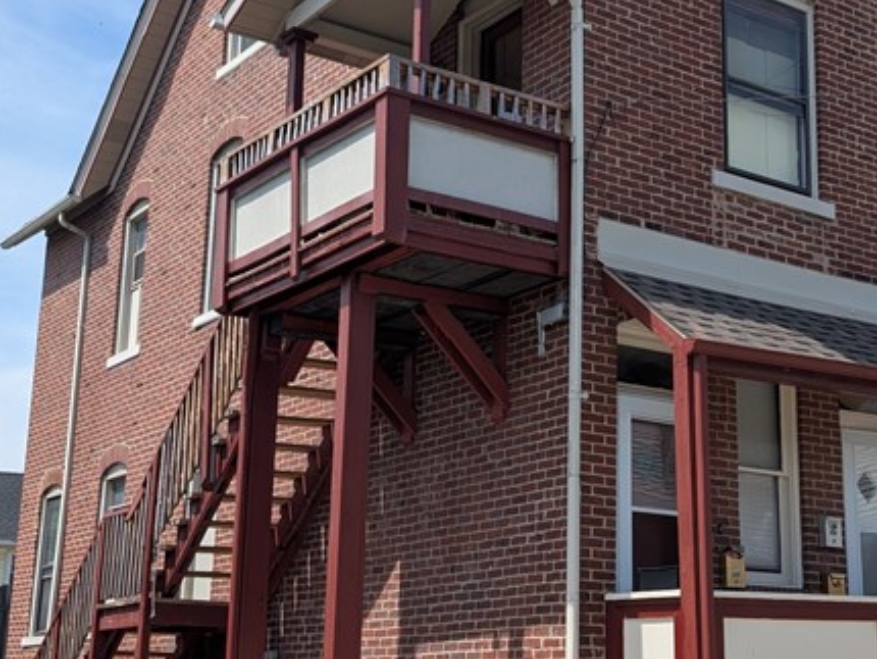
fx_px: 1445
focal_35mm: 57
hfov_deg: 33.4
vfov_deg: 25.7
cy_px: 314
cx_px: 607
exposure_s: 1/873
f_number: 1.68
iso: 23
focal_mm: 6.9
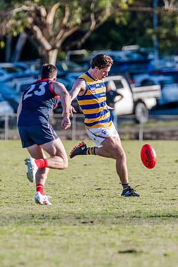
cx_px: 131
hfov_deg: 2.4
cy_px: 119
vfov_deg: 3.5
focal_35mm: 584
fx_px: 4331
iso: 1000
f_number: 5.6
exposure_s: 1/2000
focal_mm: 330
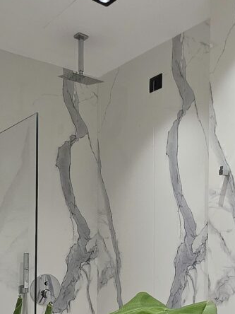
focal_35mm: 45
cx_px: 181
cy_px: 252
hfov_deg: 31.5
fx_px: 407
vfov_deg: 40.3
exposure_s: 1/101
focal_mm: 2.2
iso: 200
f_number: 1.9
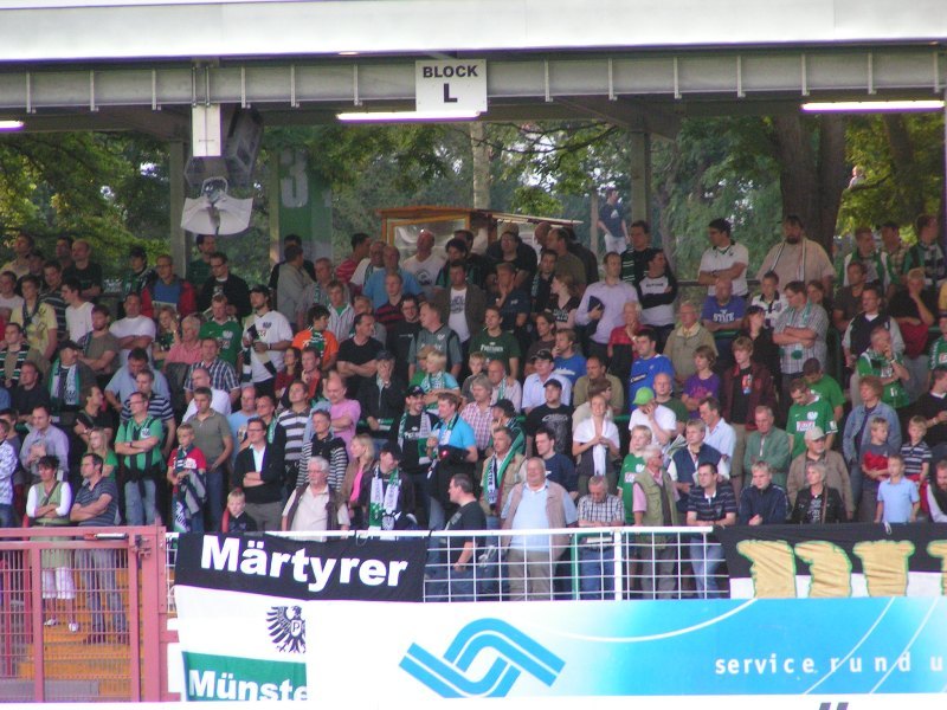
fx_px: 10396
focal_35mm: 380
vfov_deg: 3.9
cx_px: 474
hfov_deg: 5.2
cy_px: 355
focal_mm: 58
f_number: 3.5
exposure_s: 1/160
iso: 200
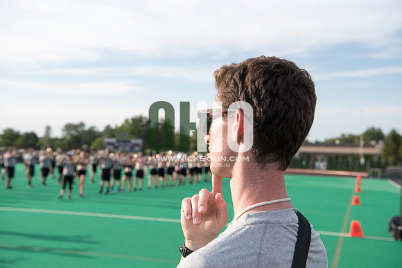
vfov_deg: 29.3
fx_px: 514
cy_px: 134
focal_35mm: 46
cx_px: 201
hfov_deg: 42.7
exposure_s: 1/3200
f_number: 5.6
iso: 800
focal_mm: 46
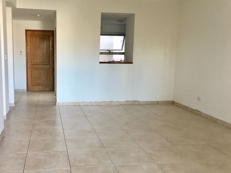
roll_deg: -1.3
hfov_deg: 49.8
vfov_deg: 38.7
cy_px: 89
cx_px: 91
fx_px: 247
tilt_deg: -9.0
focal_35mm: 37
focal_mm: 4.15
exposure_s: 1/33
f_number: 2.2
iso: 50
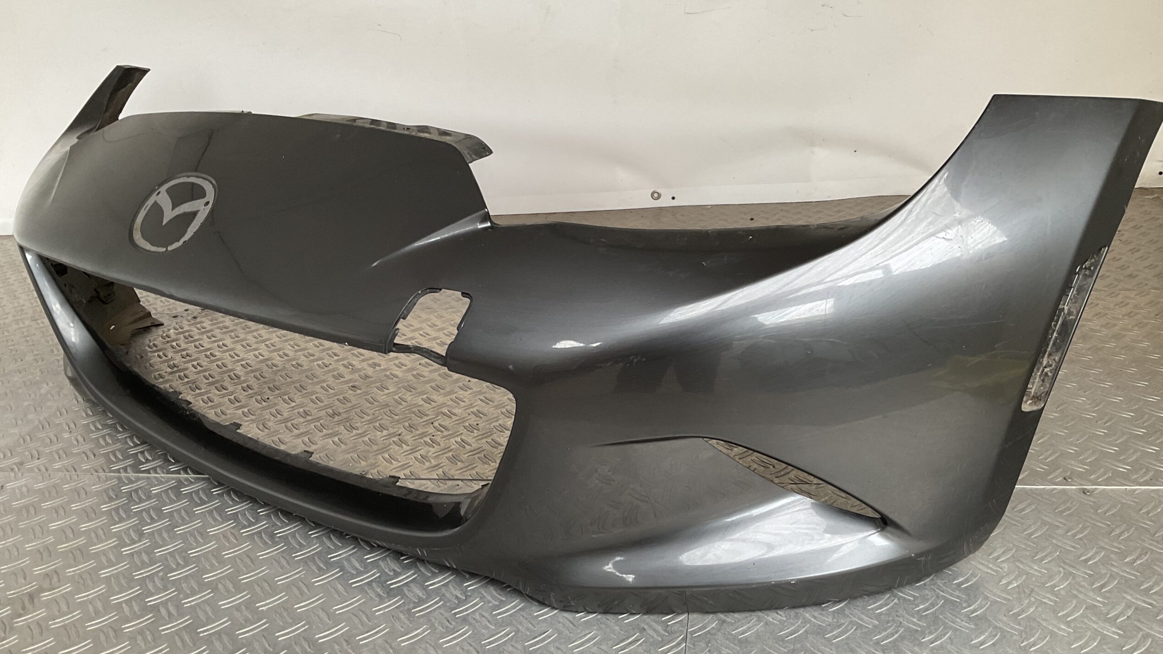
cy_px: 368
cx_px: 581
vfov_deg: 36.6
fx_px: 987
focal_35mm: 32
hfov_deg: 61.0
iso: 50
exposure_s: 1/60
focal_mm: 3
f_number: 1.8
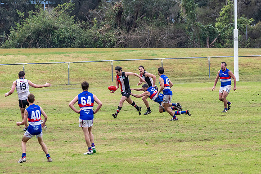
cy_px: 87
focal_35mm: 391
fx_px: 2836
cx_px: 130
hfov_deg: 5.3
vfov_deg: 3.5
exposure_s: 1/2500
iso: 1250
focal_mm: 260
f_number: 7.1
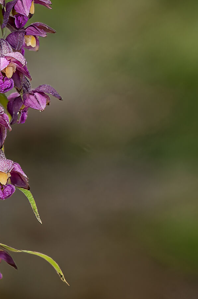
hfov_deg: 2.3
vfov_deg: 3.5
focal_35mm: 597
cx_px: 3
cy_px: -77
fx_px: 4938
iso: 1000
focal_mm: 150
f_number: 9
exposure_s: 1/100
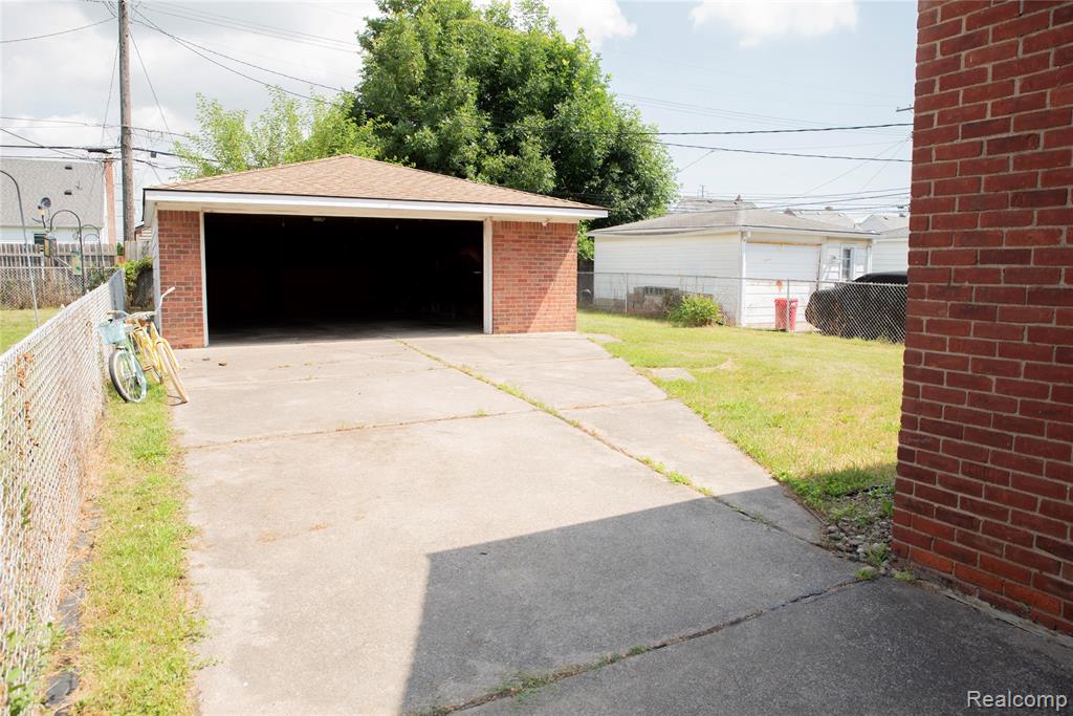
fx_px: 715
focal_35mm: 24
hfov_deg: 73.7
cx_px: 536
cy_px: 358
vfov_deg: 53.1
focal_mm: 24
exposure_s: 1/640
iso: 400
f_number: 5.6
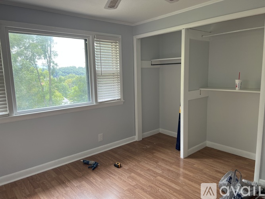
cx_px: 132
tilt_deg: -8.5
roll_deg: +1.3
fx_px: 199
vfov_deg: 53.0
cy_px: 100
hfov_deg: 67.3
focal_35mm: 26
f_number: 1.5
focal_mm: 5.7
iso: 50
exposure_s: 1/163
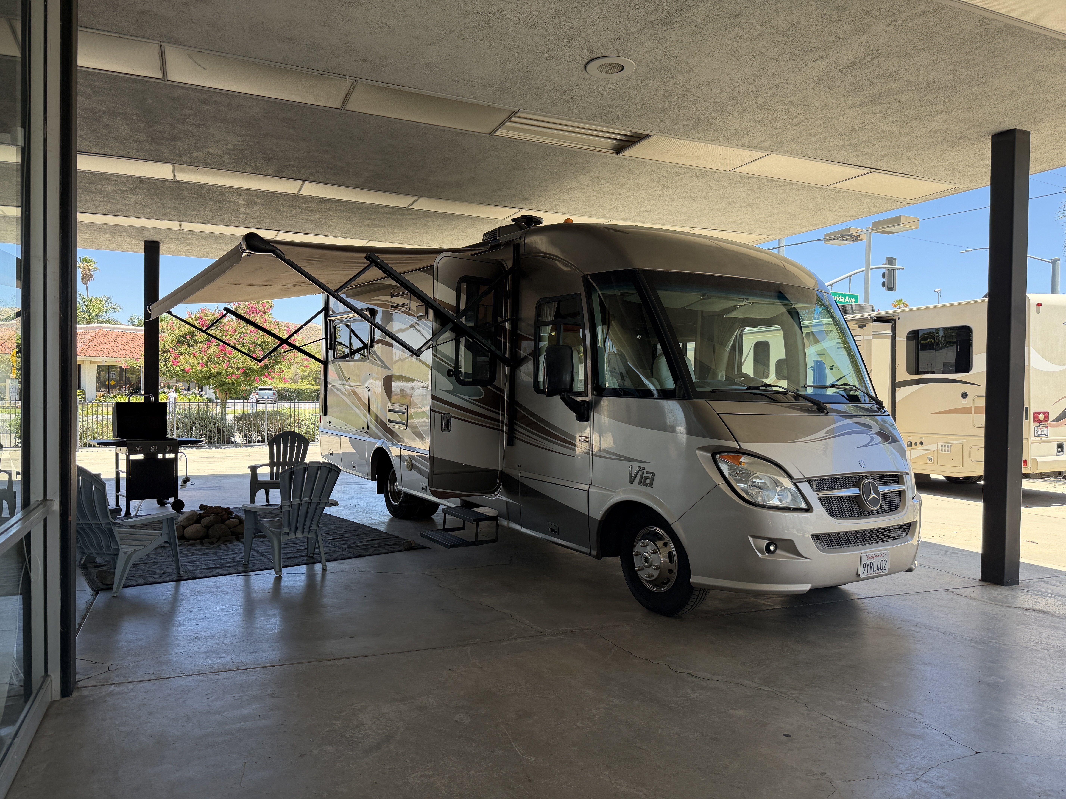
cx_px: 533
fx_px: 739
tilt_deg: -1.4
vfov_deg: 56.8
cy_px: 400
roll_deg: -0.8
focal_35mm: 24
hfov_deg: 71.6
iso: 100
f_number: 1.78
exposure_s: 1/1005
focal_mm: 6.76
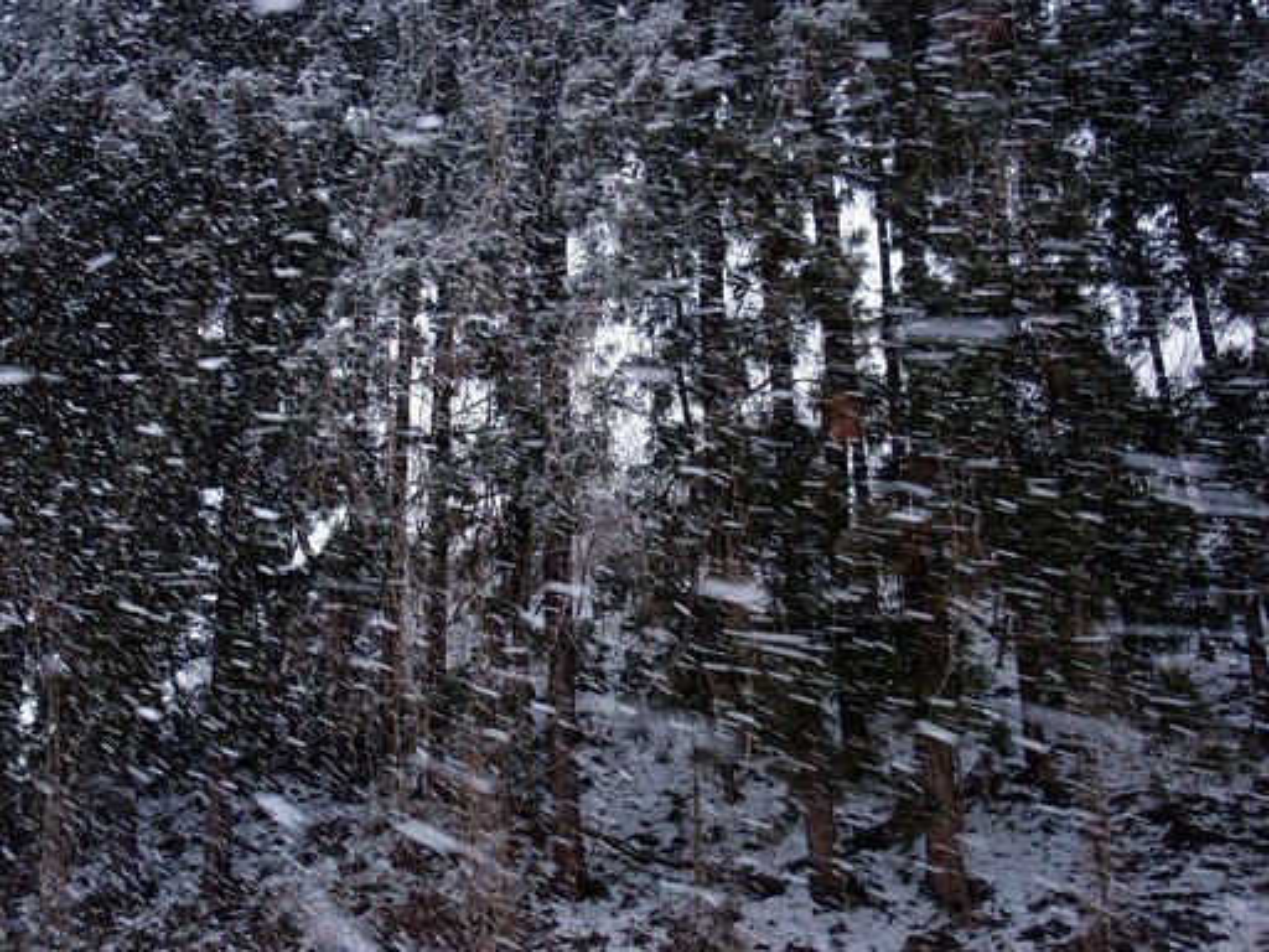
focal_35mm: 34
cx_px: 634
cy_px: 476
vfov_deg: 41.8
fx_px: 1246
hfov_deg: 54.0
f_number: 3.5
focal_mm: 6.07
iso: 200
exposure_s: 1/50
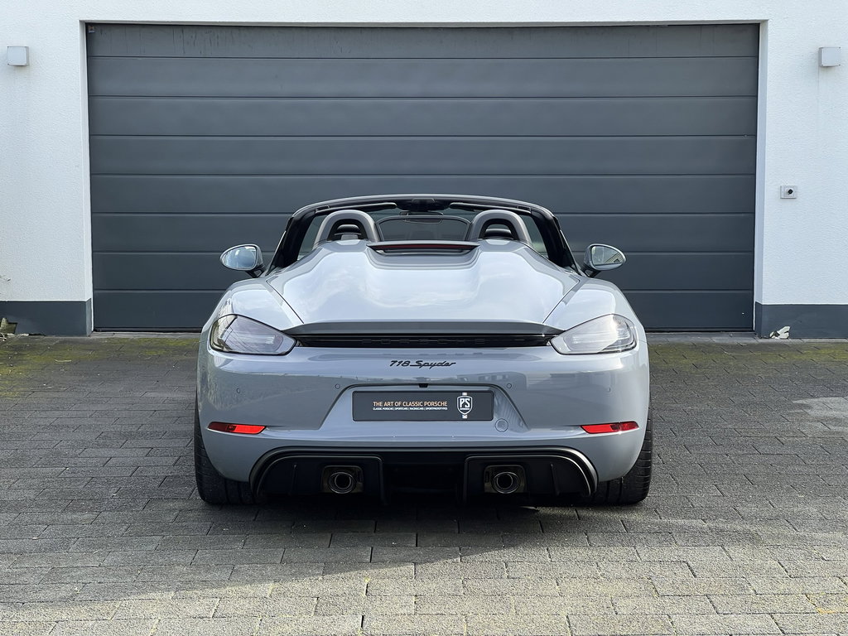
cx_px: 424
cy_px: 318
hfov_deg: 25.3
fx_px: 1886
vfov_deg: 19.1
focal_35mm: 77
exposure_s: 1/156
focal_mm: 9
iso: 32
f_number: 2.8
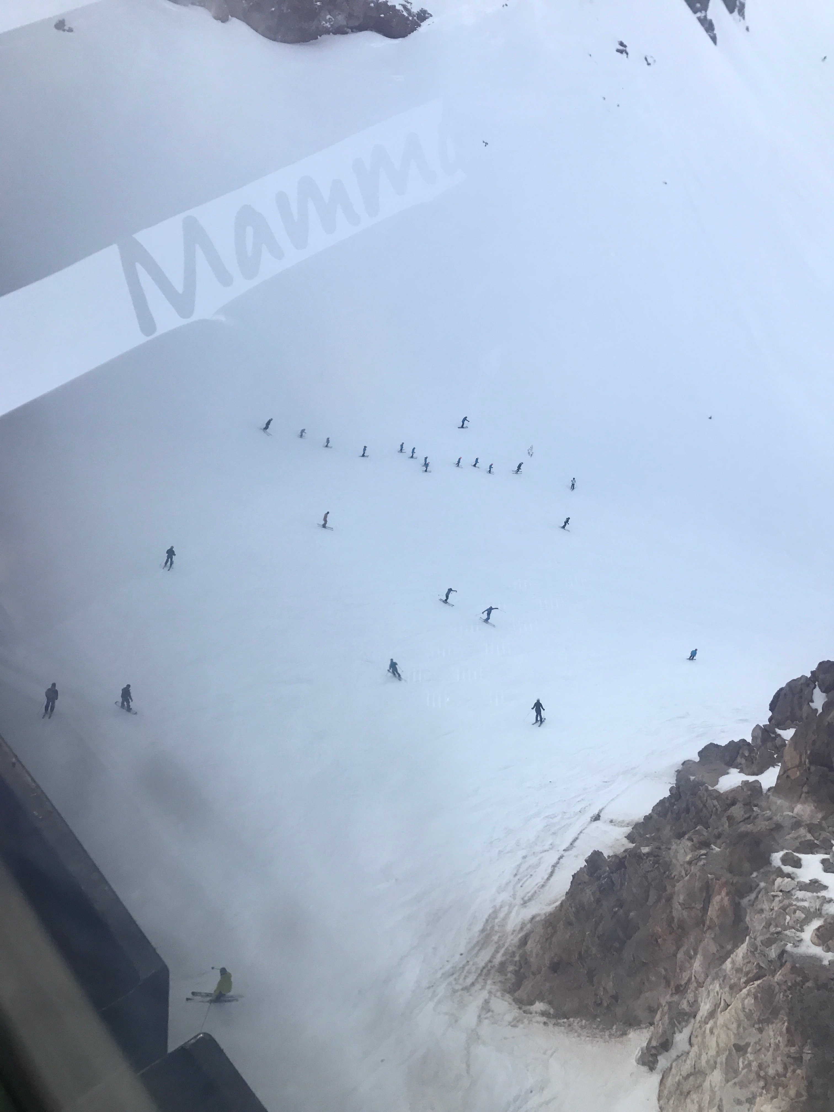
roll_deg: -10.5
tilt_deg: -29.9
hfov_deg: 49.7
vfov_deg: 63.4
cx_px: 417
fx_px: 899
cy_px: 556
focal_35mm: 28
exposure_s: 1/760
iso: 20
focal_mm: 3.99
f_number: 1.8
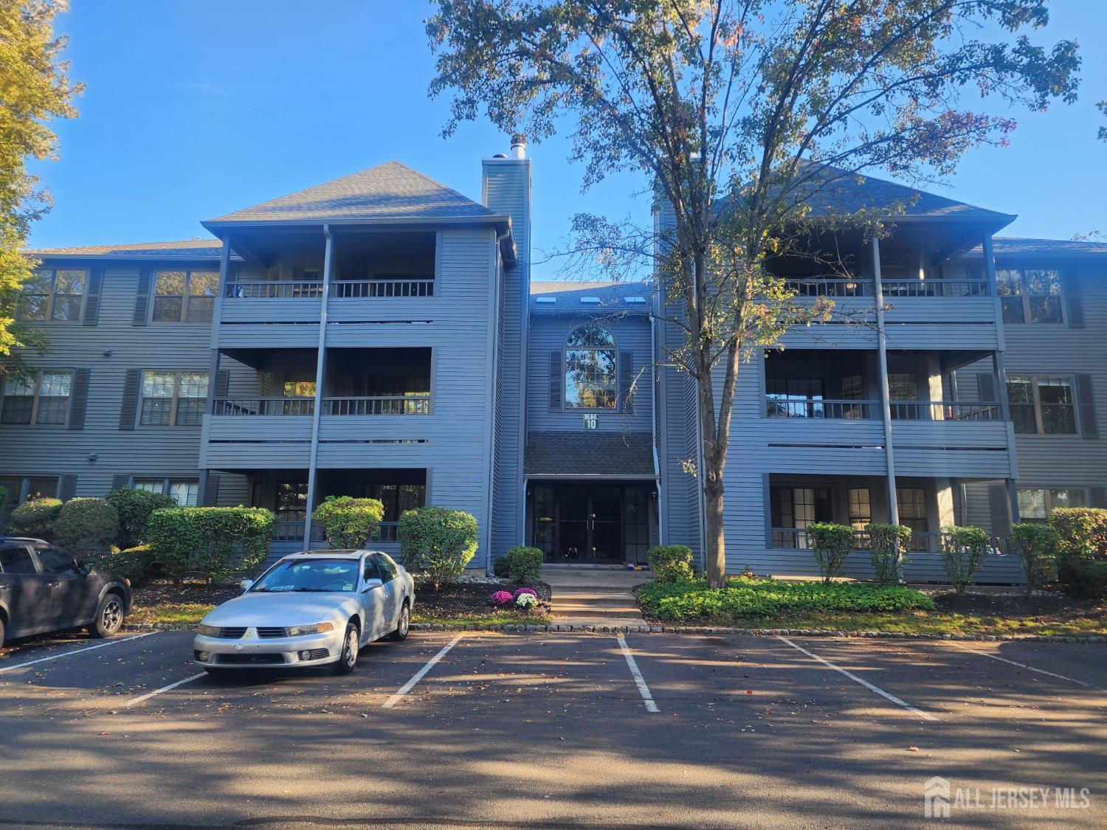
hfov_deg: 73.9
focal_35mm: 23
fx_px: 736
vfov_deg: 58.9
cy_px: 415
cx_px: 554
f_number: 1.8
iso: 25
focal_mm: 6.4
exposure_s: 1/180
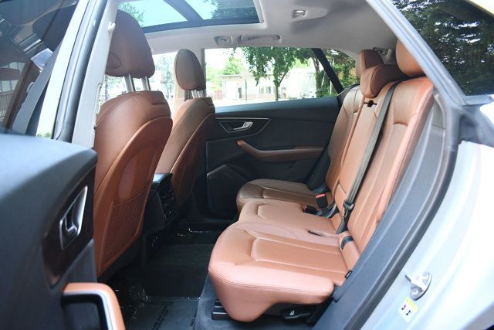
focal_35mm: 27
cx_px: 247
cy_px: 165
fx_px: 371
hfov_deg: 67.4
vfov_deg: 48.0
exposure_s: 1/125
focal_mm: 18
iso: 1600
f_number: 3.5
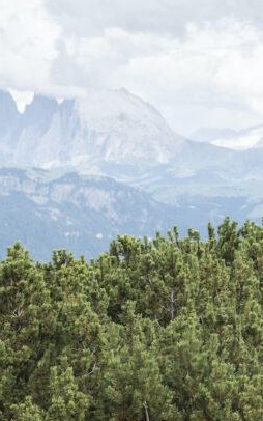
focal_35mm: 180
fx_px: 2063
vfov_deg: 11.6
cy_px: 224
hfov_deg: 7.3
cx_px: 250
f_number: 3.5
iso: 250
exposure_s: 1/1600
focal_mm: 70
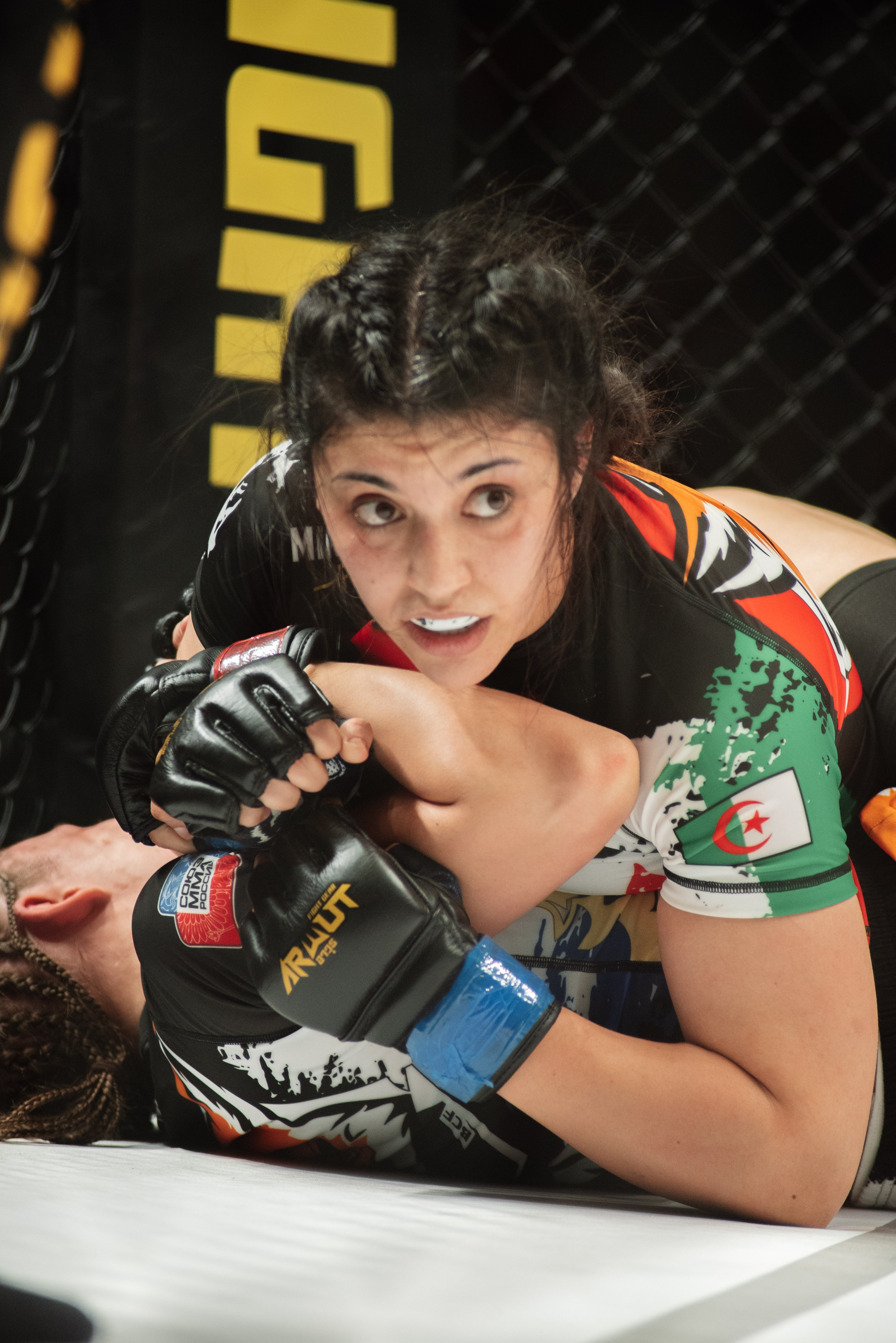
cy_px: 672
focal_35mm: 200
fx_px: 7460
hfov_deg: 6.9
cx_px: 448
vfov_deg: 10.3
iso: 2000
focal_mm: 200
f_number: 4
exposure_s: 1/400
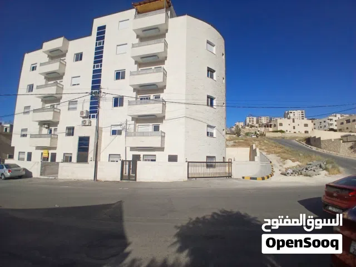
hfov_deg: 91.0
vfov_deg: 74.7
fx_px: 175
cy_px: 134
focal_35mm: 17
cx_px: 178
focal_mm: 1.4
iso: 50
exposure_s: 1/2717
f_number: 2.2
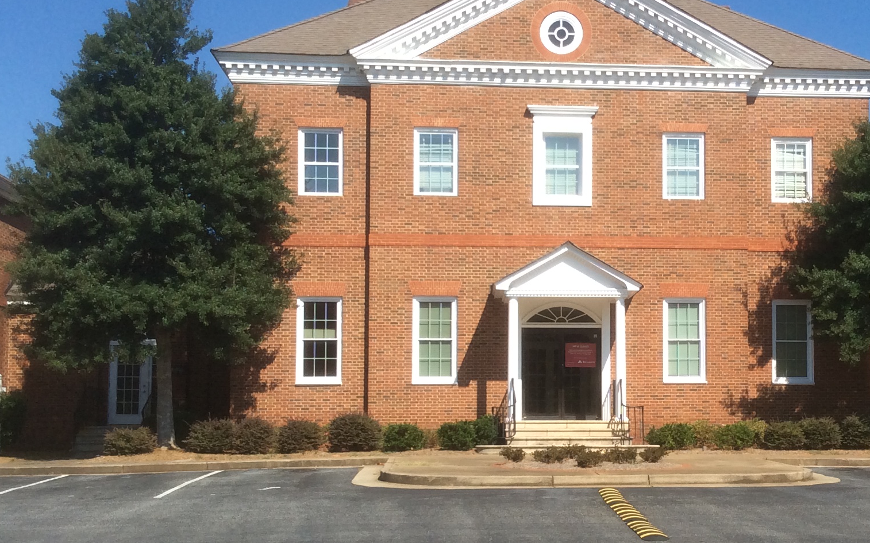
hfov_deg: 34.6
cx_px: 623
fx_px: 1375
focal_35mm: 58
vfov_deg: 22.3
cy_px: 345
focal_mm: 3.3
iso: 32
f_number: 2.4
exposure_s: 1/1167
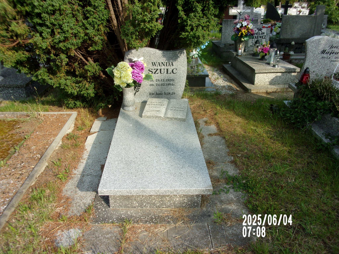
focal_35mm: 28
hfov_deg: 63.4
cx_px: 170
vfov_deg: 49.7
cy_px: 127
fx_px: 274
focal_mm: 5.1
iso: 80
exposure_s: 1/240
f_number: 3.9
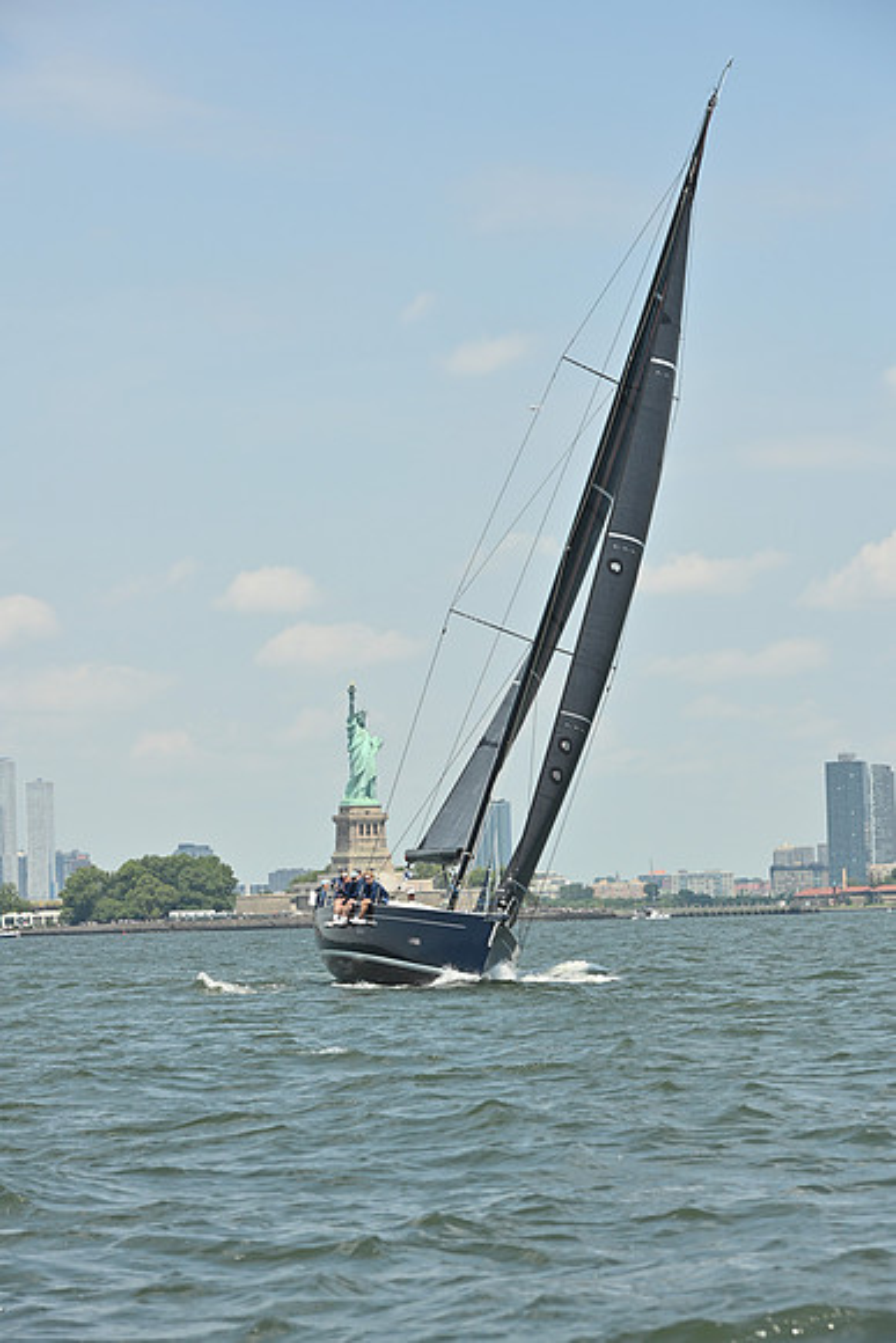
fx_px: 4477
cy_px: 672
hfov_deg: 11.4
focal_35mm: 120
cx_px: 448
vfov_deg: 17.1
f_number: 8
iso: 320
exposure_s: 1/1250
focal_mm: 120
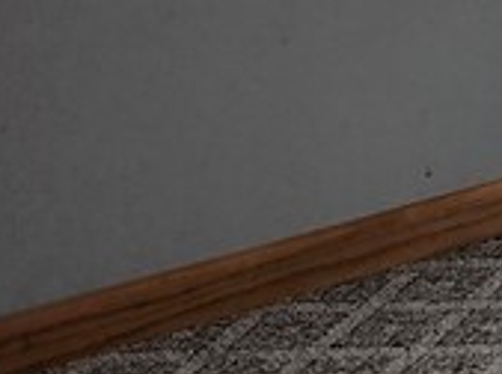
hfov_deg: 10.4
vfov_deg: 8.3
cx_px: 1099
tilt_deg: -12.0
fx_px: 2460
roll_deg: -1.5
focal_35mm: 170
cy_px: -332
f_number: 1.8
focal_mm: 4
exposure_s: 1/30
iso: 20
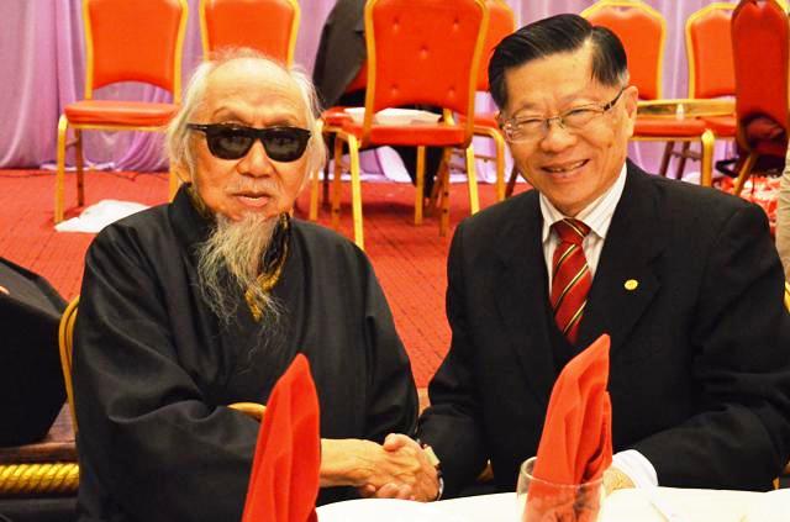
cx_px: 395
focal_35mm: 45
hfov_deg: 43.7
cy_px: 261
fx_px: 985
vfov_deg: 29.7
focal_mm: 30
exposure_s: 1/125
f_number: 5.6
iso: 5000
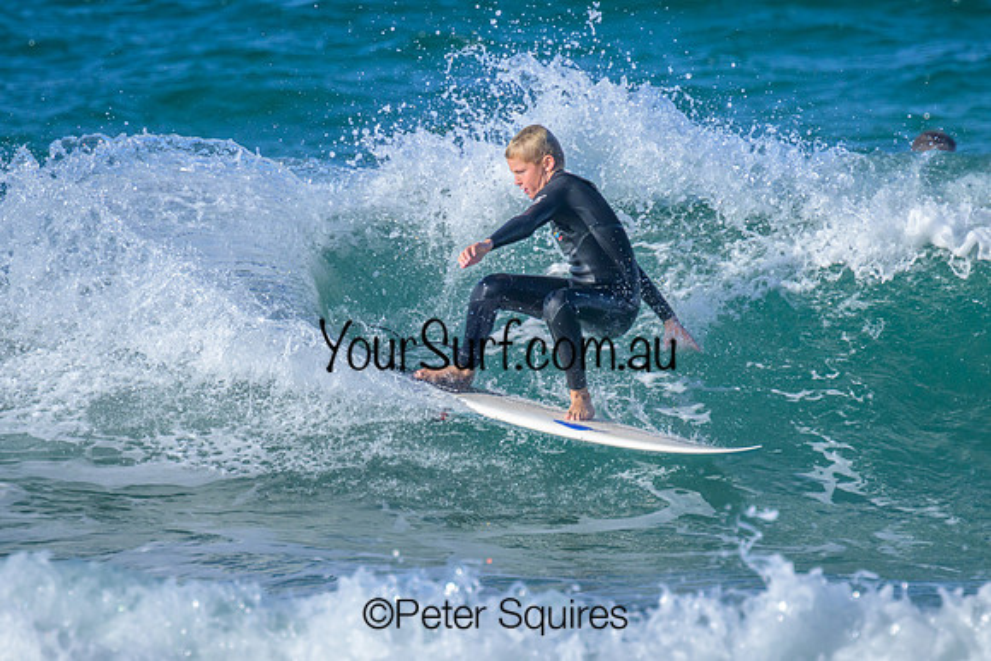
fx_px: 30288
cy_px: 323
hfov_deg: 1.9
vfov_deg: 1.3
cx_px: 459
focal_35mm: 1100
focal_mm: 800
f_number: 11
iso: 1100
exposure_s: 1/2000
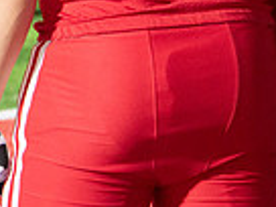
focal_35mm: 370
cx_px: -150
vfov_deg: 4.0
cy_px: -121
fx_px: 2950
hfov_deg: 5.3
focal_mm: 90
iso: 8000
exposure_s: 1/250
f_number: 5.6
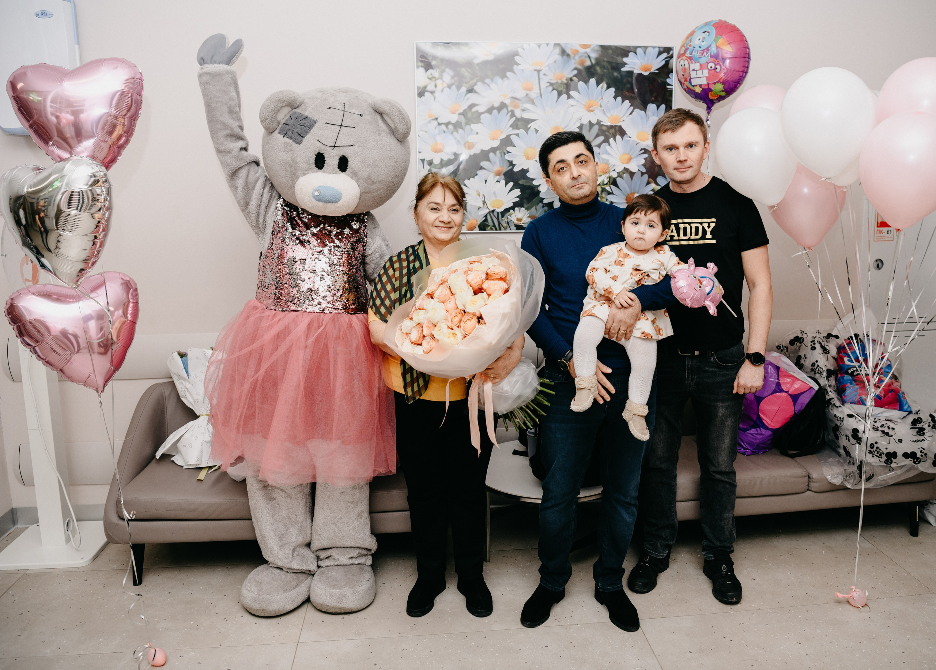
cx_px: 508
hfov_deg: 62.7
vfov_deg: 47.2
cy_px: 323
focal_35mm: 29
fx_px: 767
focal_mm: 26
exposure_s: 1/160
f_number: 4
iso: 250
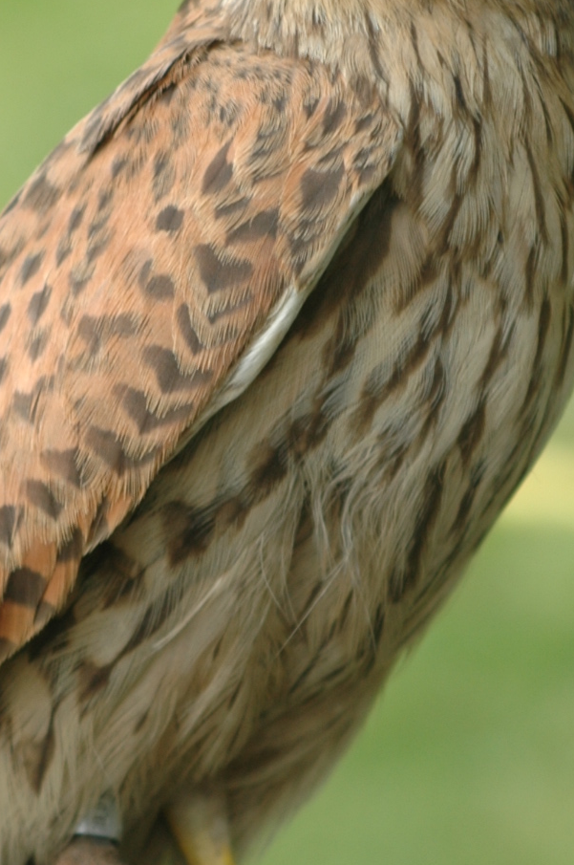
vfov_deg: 7.9
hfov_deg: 5.3
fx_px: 6235
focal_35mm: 260
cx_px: 190
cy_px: 369
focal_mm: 70
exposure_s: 1/160
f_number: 6.3
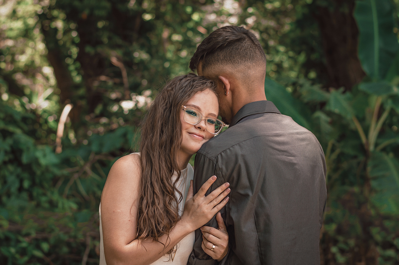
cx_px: 200
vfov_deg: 18.2
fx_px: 831
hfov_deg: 27.0
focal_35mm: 75
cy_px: 132
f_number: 2.8
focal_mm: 50
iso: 100
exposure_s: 1/400
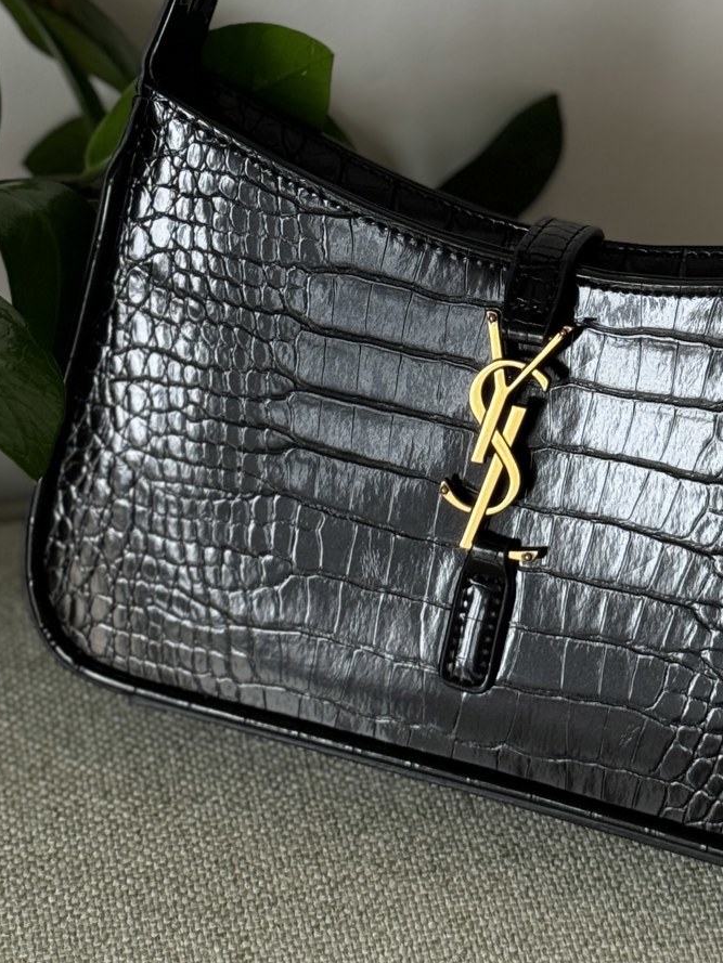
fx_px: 3007
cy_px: 210
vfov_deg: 18.1
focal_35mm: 108
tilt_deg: -34.1
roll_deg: -0.1
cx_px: 478
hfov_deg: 13.7
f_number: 1.78
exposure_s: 1/60
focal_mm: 6.76
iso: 125
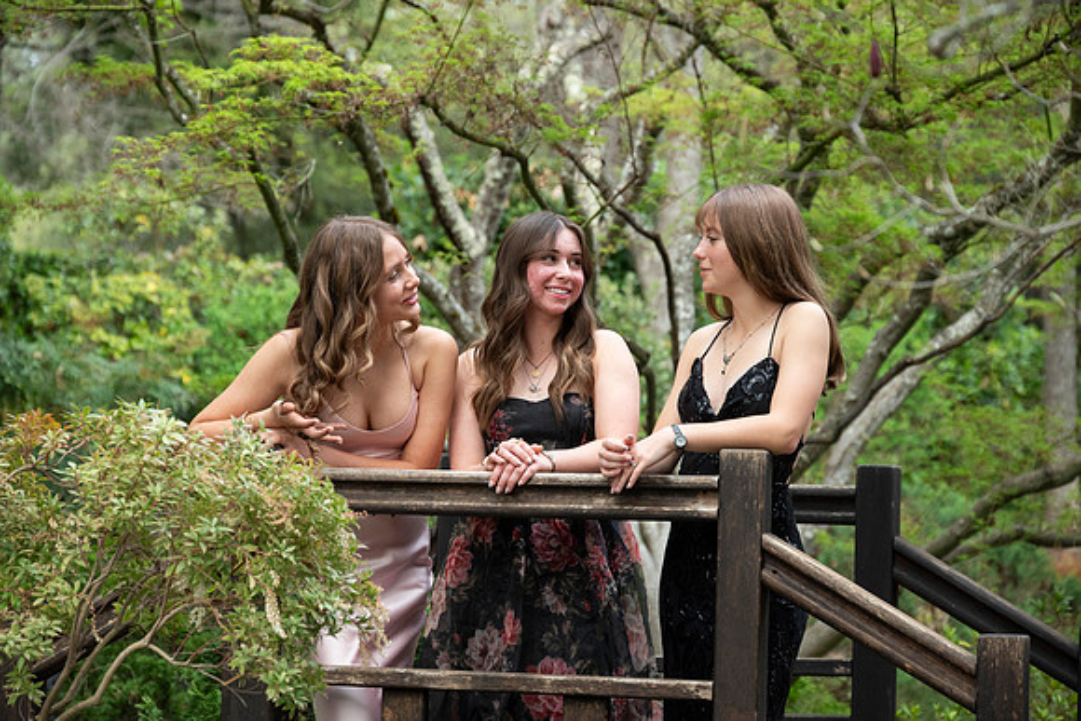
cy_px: 360
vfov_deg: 10.2
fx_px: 4055
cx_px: 540
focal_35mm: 135
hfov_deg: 15.2
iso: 1250
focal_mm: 135
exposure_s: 1/640
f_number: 6.3
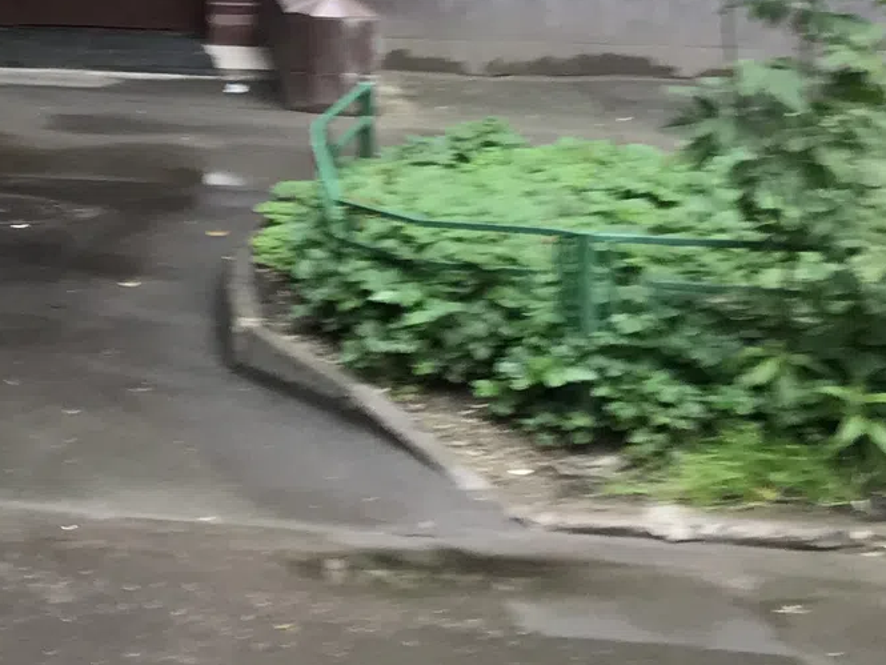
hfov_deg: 17.3
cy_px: -137
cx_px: -482
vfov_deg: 14.2
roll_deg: +1.4
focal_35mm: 101
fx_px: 2586
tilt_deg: +1.5
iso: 25
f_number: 1.8
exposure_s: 1/47
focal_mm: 3.99
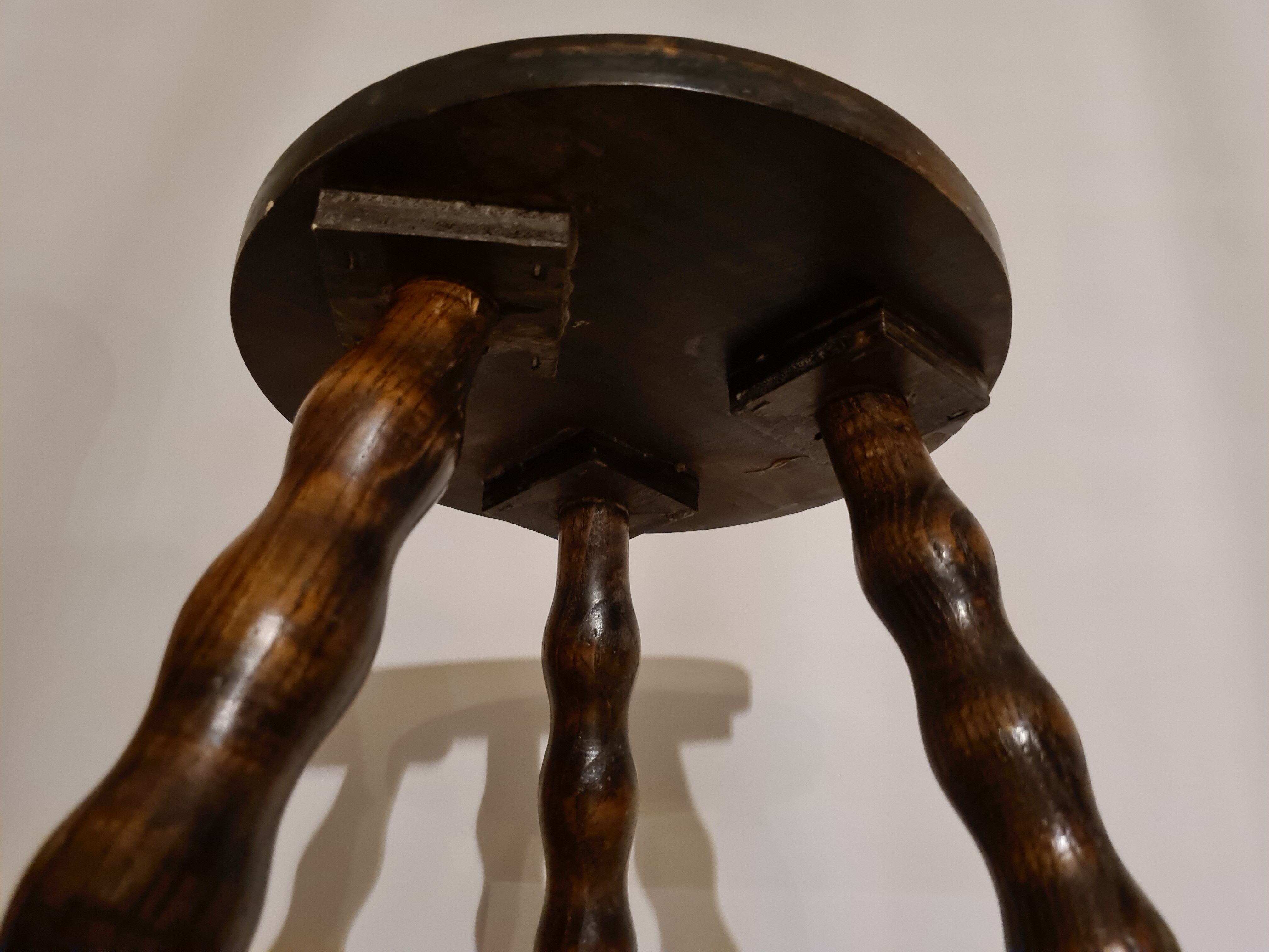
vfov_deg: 53.1
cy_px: 476
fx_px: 953
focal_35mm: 26
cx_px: 634
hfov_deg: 67.3
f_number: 1.8
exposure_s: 1/25
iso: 640
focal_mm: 5.4
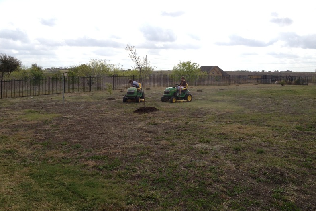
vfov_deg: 35.9
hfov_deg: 51.9
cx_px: 158
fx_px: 325
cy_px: 92
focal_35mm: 37
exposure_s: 1/1325
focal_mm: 4.28
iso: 50
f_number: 2.4
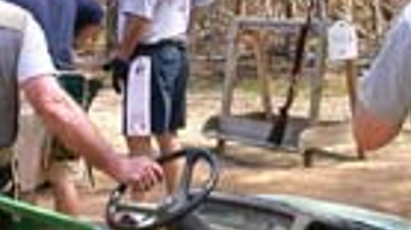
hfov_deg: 16.4
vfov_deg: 9.2
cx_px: 142
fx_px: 1427
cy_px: 80
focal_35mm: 131
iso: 100
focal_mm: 5.6
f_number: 4.5
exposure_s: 1/189
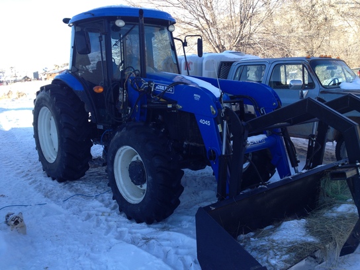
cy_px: 135
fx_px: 364
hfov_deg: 52.6
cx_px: 180
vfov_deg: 40.7
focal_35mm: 35
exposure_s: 1/347
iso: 50
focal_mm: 4.28
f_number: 2.4
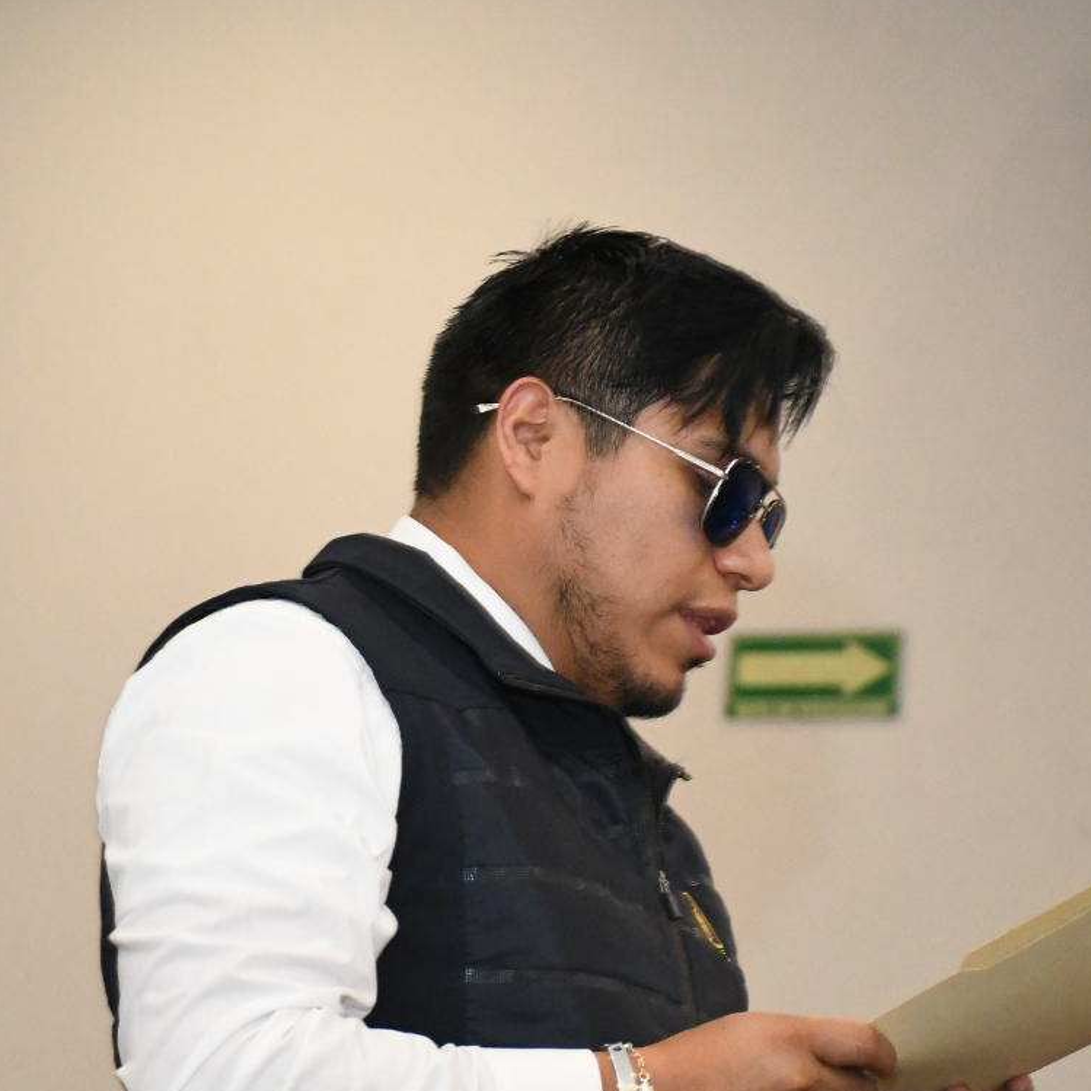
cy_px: 722
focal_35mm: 182
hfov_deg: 9.6
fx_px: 6490
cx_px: 613
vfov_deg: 9.6
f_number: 5.6
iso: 6400
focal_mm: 66
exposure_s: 1/125
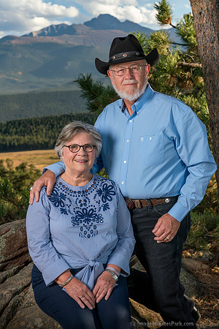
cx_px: 110
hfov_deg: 22.6
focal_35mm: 60
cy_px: 164
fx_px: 547
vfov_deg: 33.4
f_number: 8
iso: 100
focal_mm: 60
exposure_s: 1/250
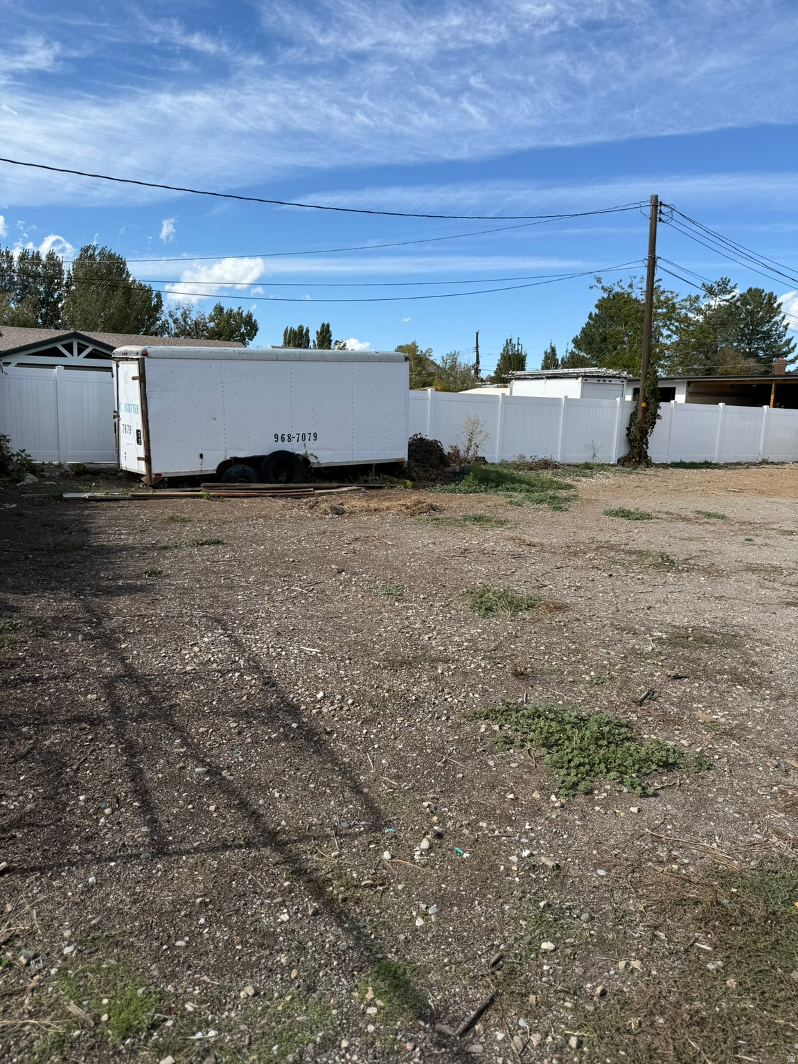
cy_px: 532
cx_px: 399
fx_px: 738
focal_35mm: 24
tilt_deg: -7.8
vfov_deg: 71.6
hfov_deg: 56.8
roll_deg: -1.6
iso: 80
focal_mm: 6.76
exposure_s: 1/4167
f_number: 1.78
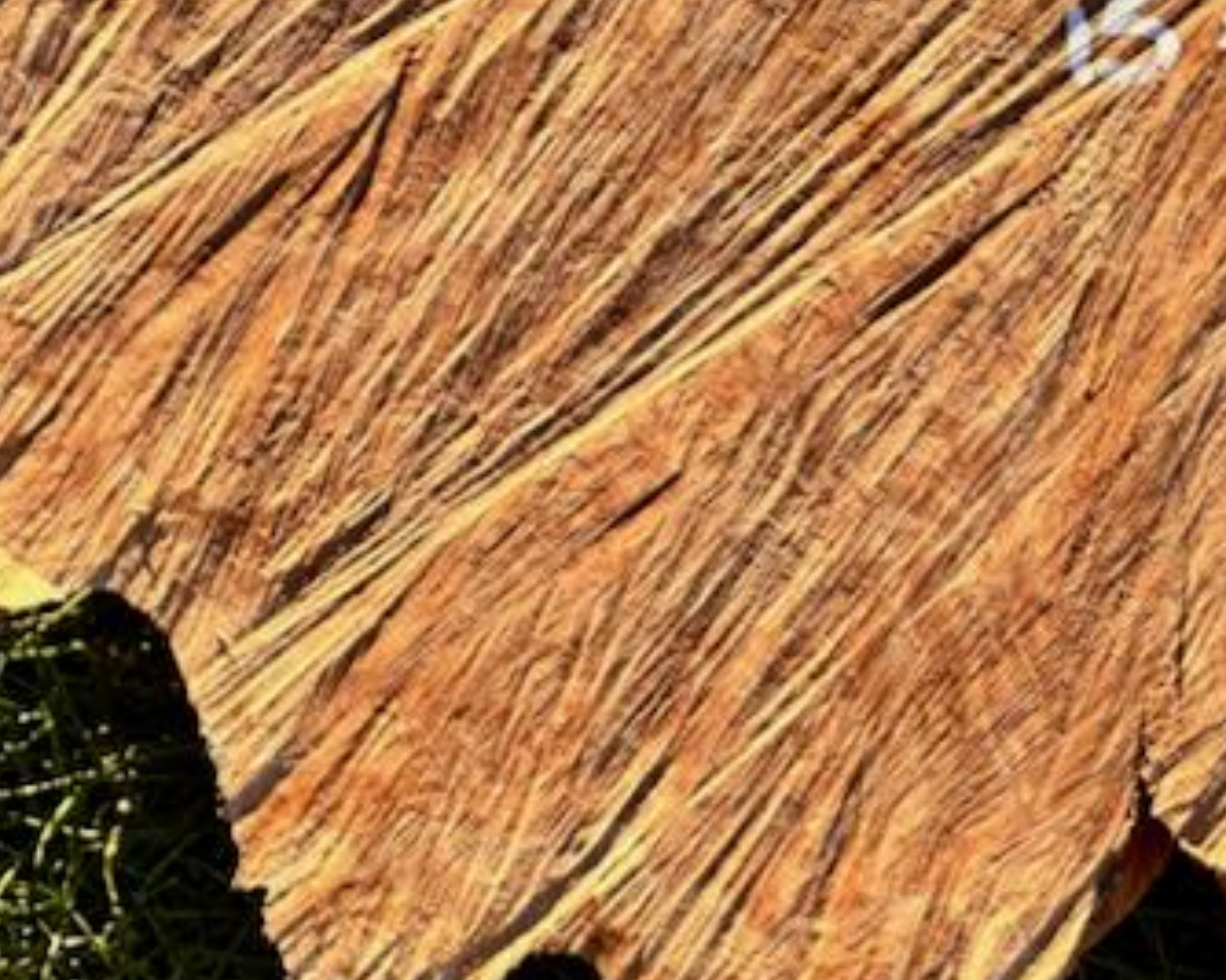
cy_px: 173
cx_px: 1270
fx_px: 6529
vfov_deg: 8.6
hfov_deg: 10.6
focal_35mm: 180
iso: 50
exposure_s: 1/99
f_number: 2.8
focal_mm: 9
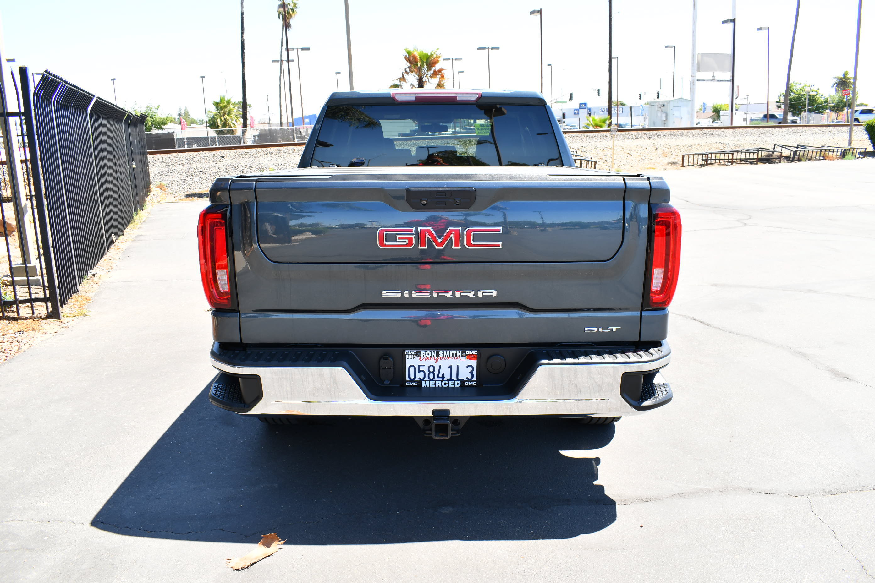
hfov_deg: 67.4
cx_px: 438
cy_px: 292
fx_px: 656
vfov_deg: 47.9
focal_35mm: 27
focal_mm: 18
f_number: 8
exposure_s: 1/60
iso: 100
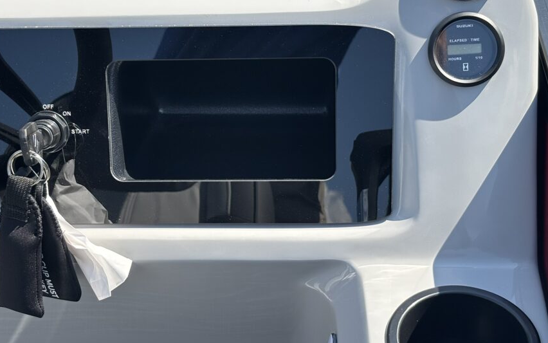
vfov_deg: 18.9
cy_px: 133
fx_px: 1031
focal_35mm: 69
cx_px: 265
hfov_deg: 29.8
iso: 32
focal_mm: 5.96
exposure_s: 1/903
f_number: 1.6
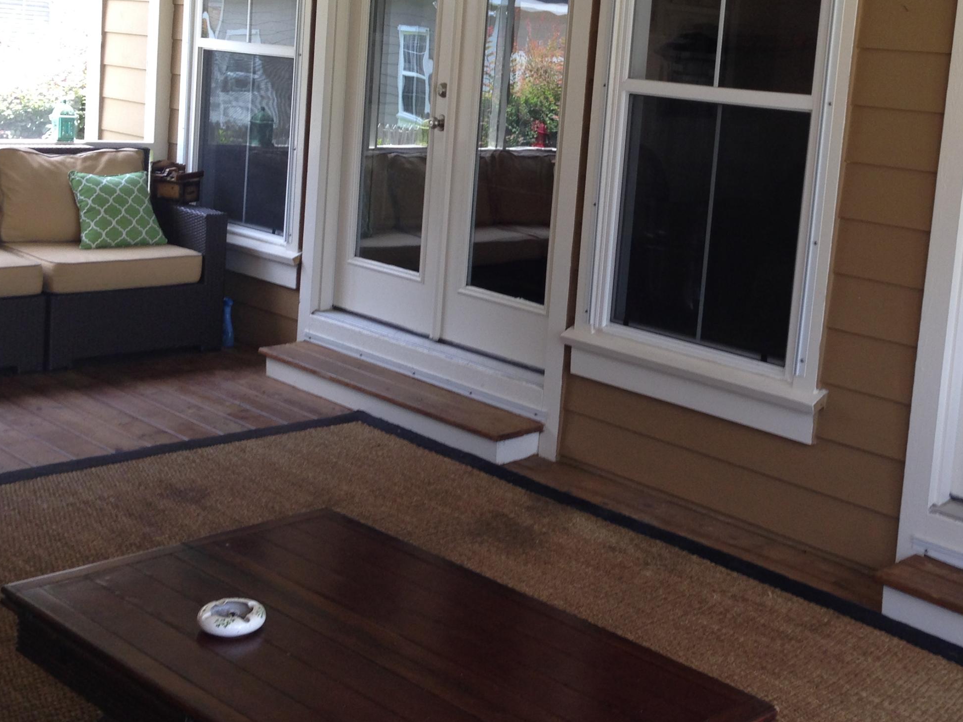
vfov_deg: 28.3
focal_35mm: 51
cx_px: 597
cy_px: 222
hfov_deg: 37.3
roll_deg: -4.0
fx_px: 1419
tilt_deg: -8.0
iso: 64
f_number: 2.4
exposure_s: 1/60
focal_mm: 4.12
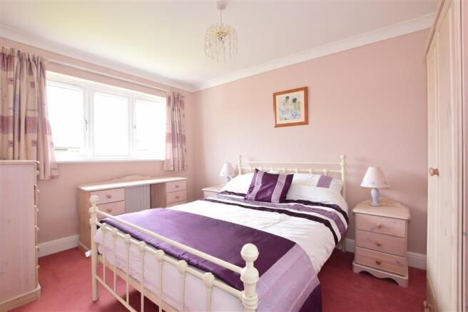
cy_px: 156
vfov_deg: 77.3
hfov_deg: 100.4
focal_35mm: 15
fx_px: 195
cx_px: 234
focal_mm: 10
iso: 250
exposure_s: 1/2
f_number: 22
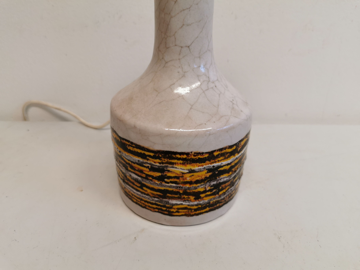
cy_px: 135
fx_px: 281
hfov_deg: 65.3
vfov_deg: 51.4
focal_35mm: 27
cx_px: 180
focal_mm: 5.56
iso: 80
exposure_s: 1/100
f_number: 1.6
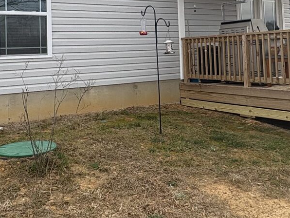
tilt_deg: +3.5
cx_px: 159
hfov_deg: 40.4
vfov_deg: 29.9
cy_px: 32
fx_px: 394
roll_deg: +2.9
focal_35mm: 47
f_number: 2.2
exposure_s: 1/868
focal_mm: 2.22
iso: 50
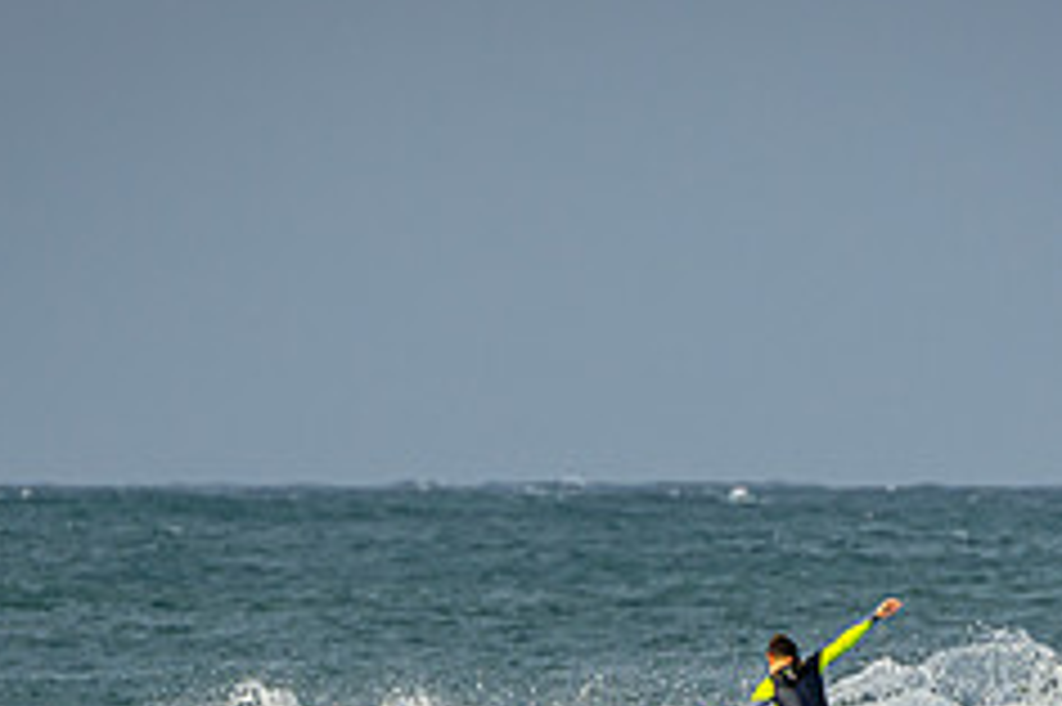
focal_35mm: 790
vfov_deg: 1.7
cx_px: 738
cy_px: 852
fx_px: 23288
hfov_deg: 2.6
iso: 200
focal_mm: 200
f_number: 5.6
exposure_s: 1/1600
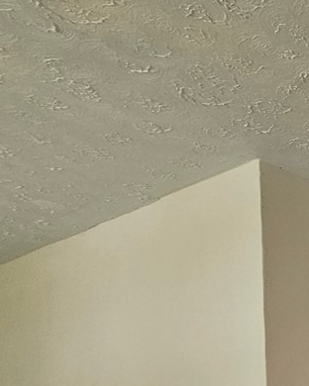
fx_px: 594
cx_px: 680
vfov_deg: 29.9
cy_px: 480
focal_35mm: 52
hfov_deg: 16.9
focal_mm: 2.2
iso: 80
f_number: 2.2
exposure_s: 1/60
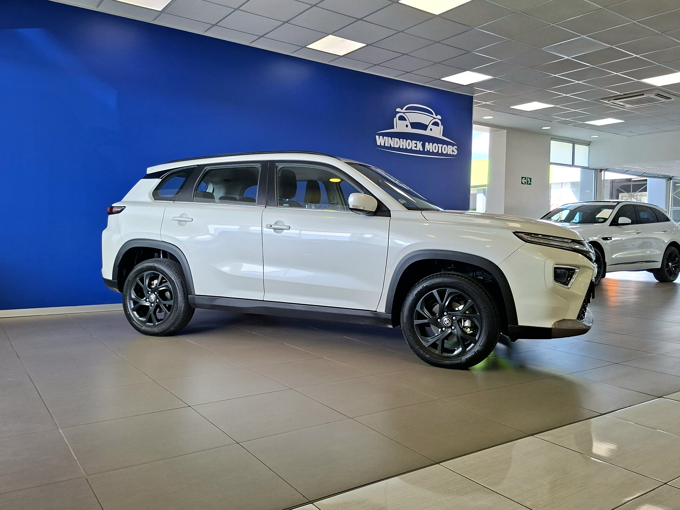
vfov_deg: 58.9
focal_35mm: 23
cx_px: 340
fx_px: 452
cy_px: 255
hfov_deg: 73.9
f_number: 1.8
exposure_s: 1/147
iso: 50
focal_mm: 5.54
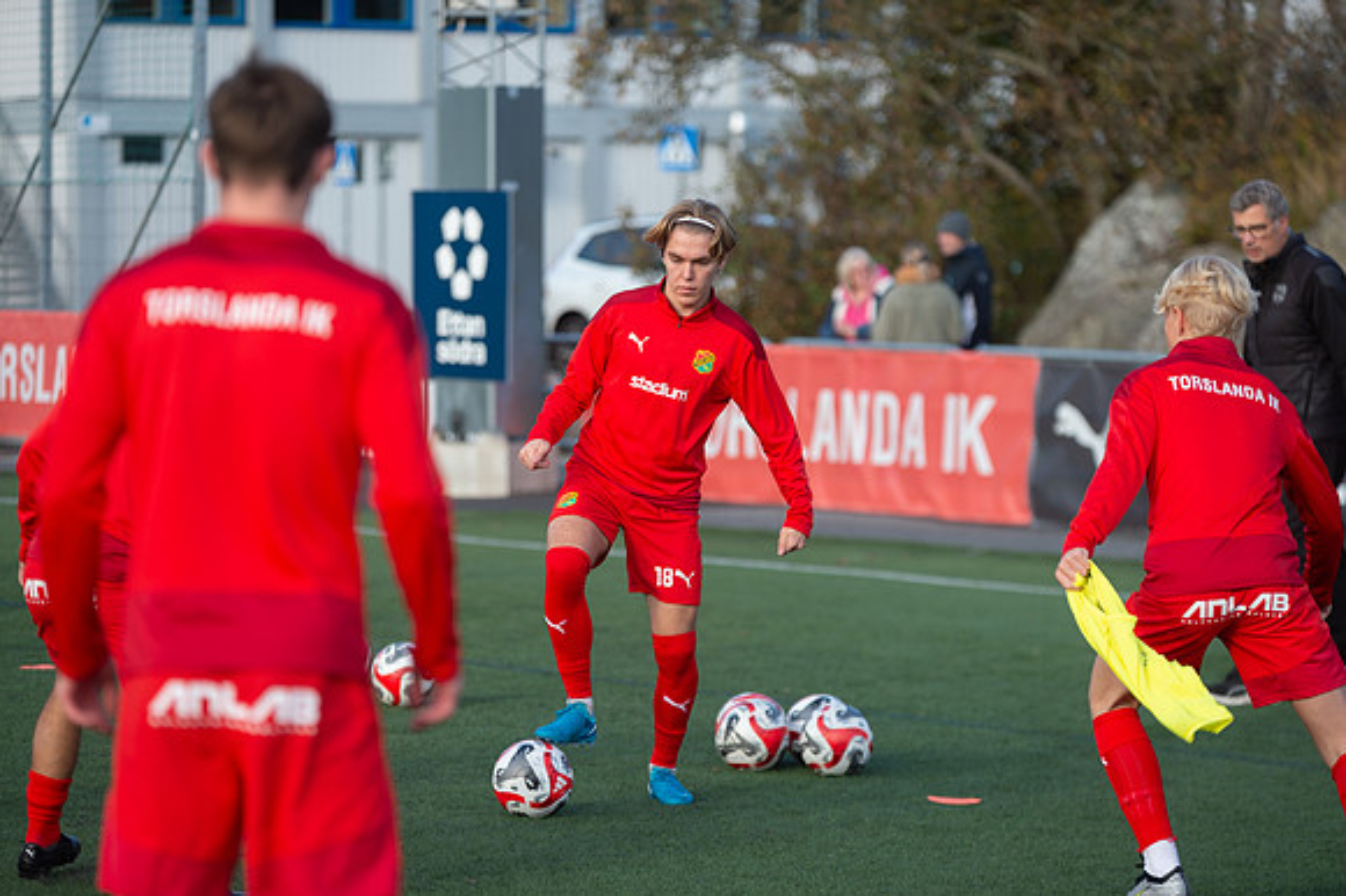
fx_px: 5605
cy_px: 448
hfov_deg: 13.7
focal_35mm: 150
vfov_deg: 9.1
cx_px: 673
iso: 220
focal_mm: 150
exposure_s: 1/640
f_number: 3.5
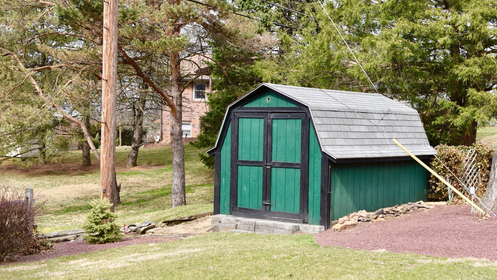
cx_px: 284
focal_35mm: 54
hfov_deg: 38.4
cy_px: 174
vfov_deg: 22.2
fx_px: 712
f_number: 8
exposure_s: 1/250
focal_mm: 45
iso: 200
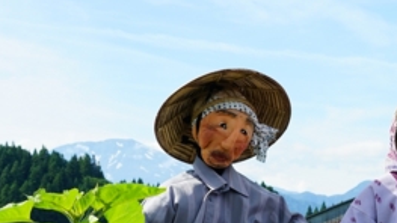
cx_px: 395
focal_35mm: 134
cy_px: 170
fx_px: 1411
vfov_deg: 9.0
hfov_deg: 15.7
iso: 100
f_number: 9
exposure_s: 1/100
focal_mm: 42
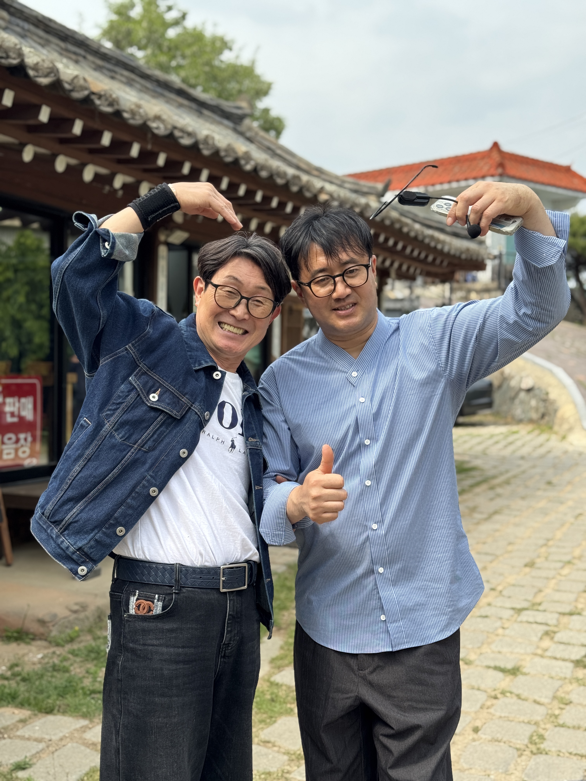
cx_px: 293
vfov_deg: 39.7
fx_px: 1083
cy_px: 390
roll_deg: -0.3
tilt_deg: -1.4
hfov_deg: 30.3
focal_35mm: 48
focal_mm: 6.76
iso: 64
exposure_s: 1/1869
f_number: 1.78
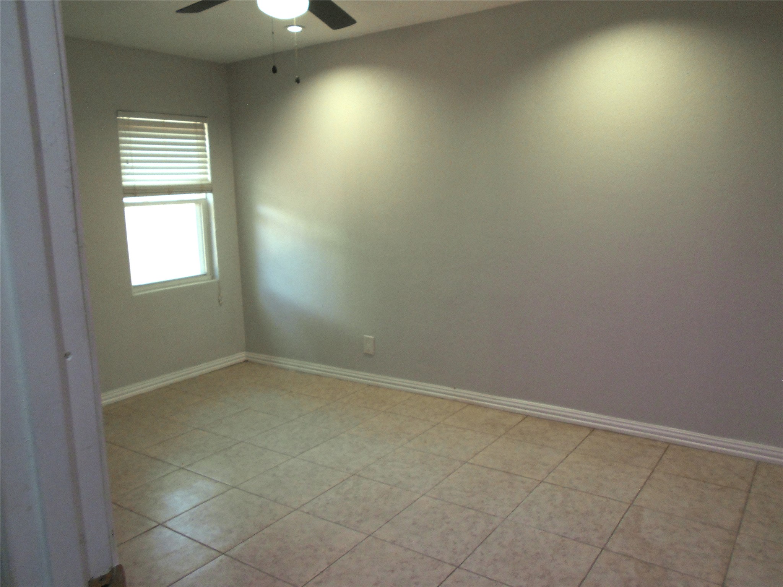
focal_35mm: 26
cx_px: 392
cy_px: 294
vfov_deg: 53.1
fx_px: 588
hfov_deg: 67.3
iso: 200
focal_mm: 4.6
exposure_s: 1/30
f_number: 3.2
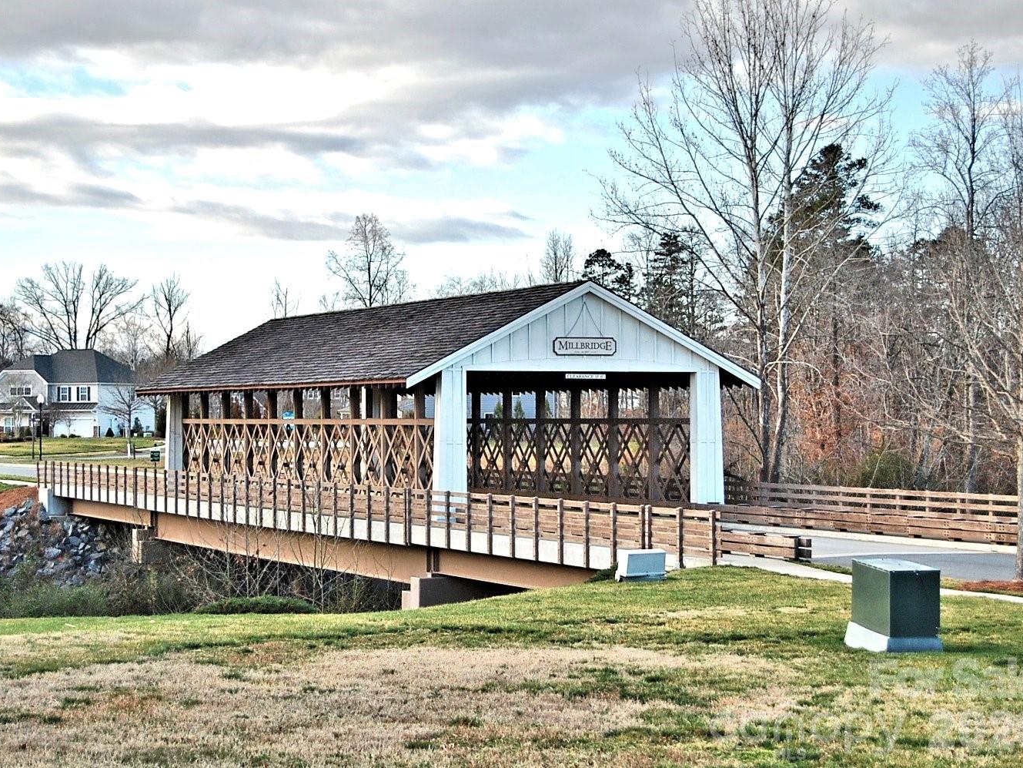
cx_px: 471
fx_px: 2217
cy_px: 384
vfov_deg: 19.6
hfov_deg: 26.0
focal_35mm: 75
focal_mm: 46
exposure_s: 1/500
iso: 400
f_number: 5.3
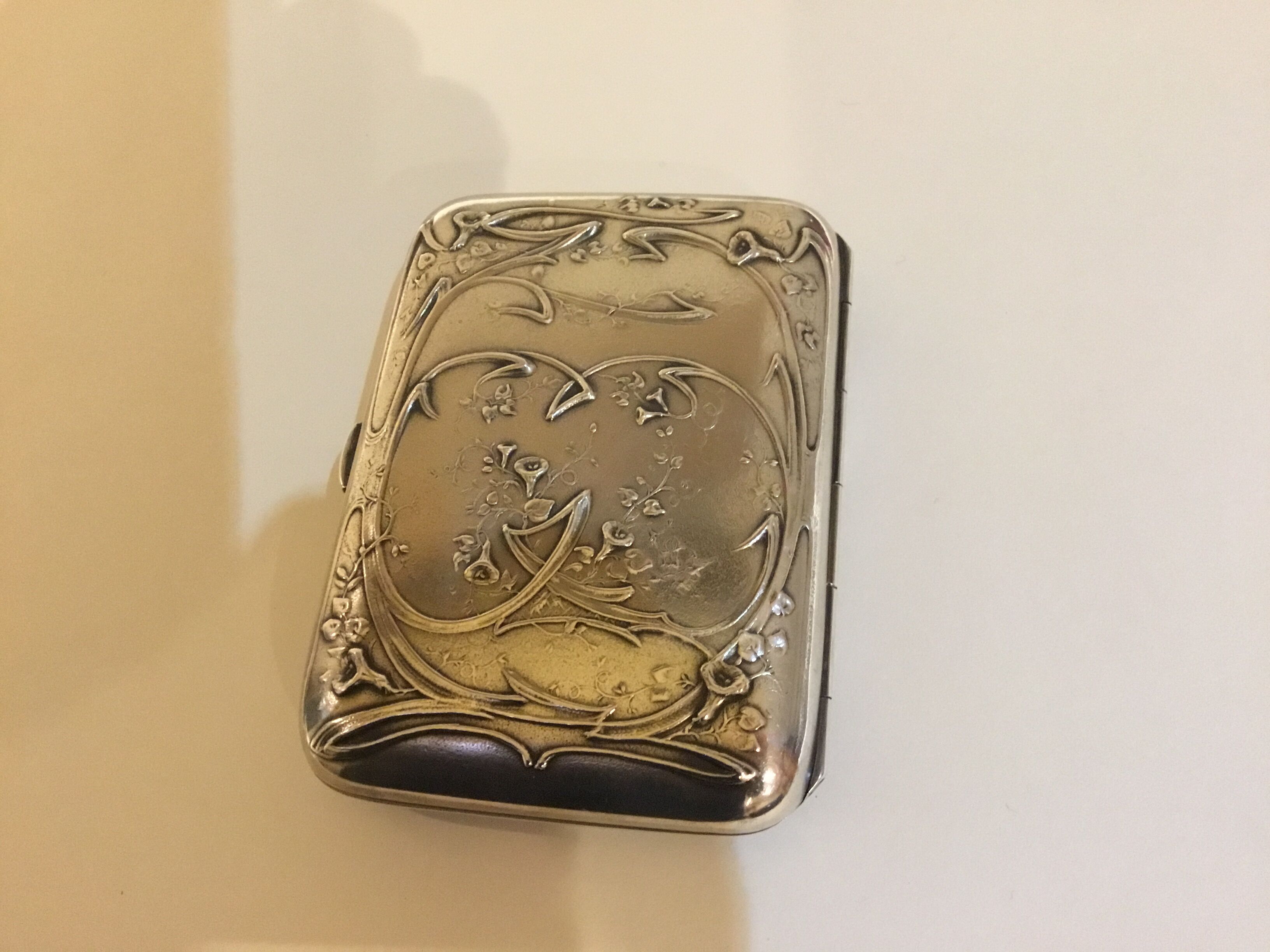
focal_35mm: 31
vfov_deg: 45.4
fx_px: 1137
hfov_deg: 58.4
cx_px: 635
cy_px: 476
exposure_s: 1/17
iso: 250
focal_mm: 3.3
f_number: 2.4
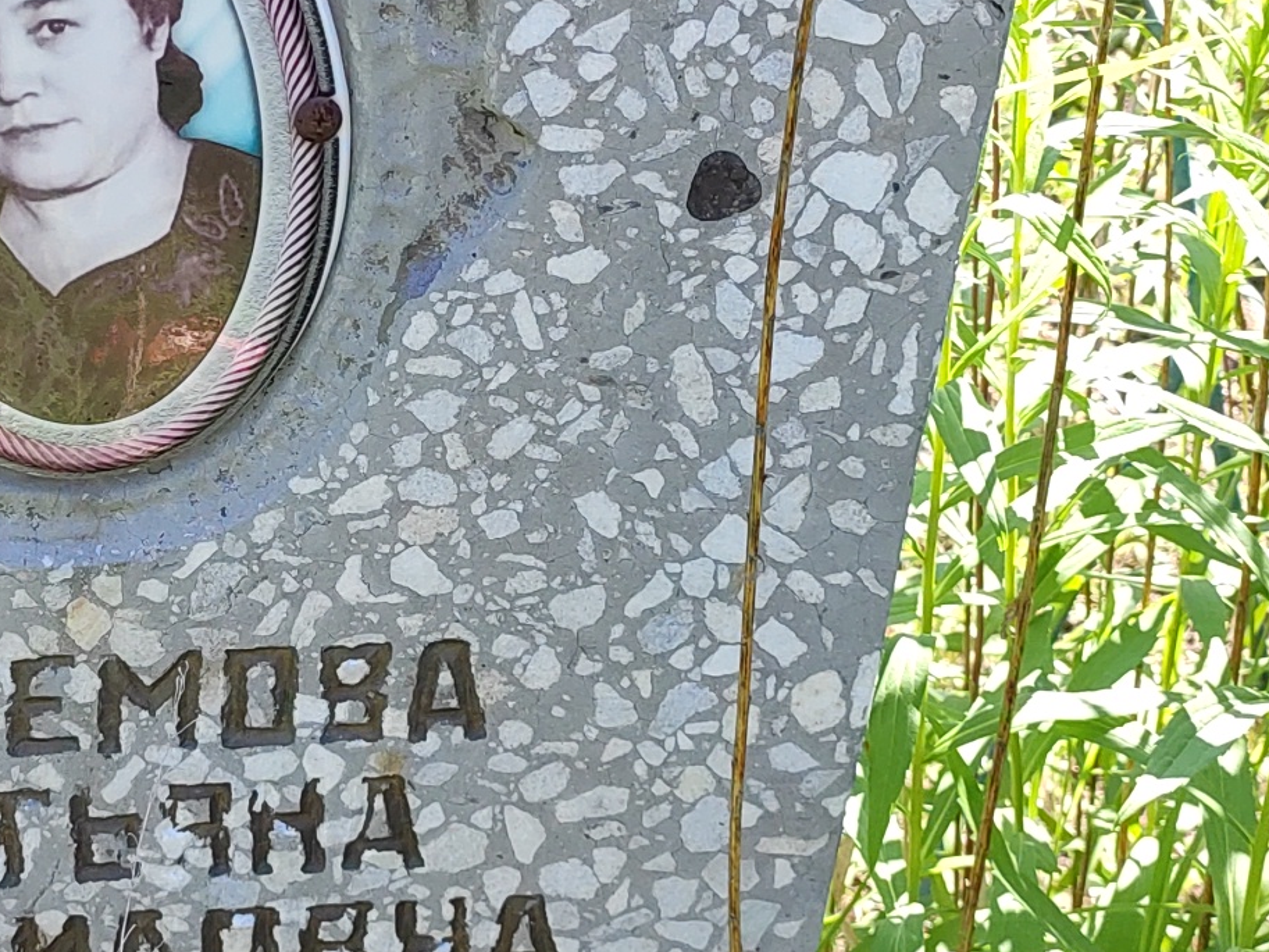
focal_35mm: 71
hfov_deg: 26.9
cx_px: 272
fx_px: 2603
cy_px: 338
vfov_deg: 20.7
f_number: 1.79
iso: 400
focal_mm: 4.7
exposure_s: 1/909
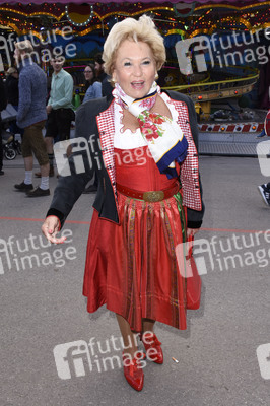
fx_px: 389
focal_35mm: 34
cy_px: 203
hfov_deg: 38.3
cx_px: 135
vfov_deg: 55.1
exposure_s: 1/160
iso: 320
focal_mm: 23
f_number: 9
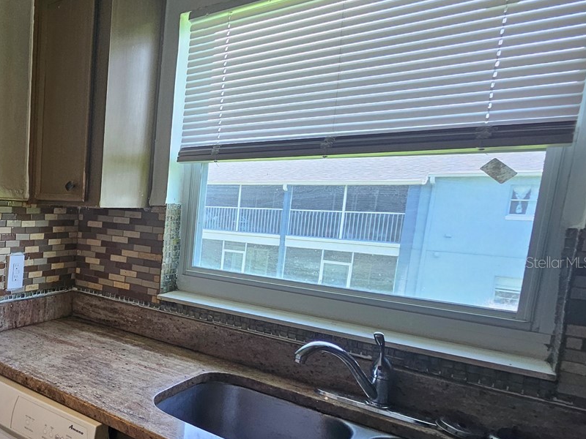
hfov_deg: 53.8
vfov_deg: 52.7
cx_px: 9
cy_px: 262
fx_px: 440
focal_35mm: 26
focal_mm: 1.74
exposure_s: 1/60
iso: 100
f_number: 2.2
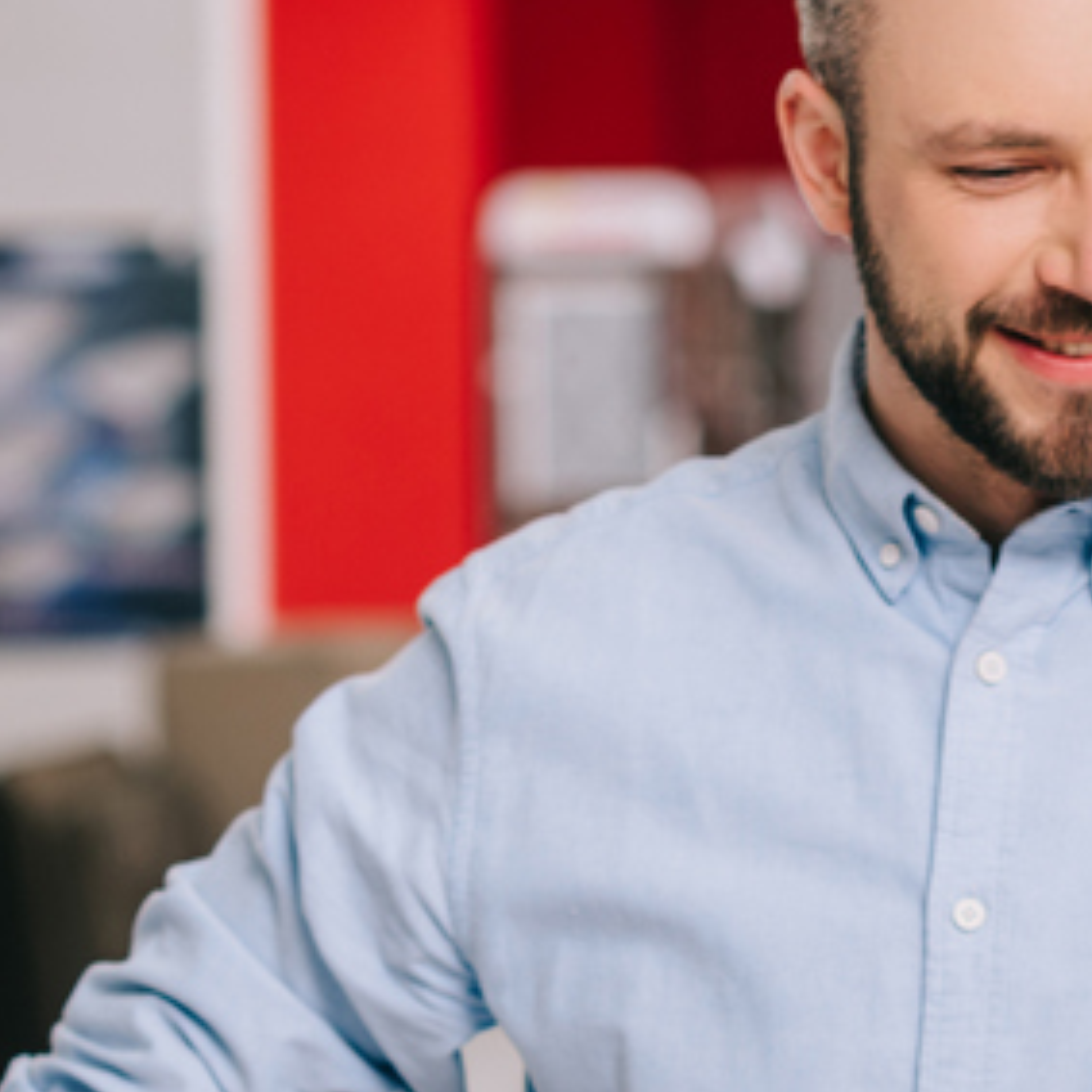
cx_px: 953
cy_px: 1325
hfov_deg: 5.5
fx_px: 11421
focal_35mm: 320
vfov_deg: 5.4
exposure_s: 1/200
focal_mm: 85
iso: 125
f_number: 3.5
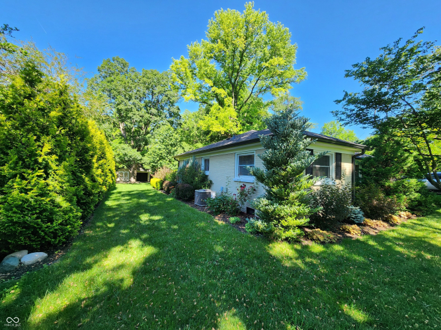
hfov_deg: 106.2
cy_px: 165
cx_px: 220
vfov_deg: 89.9
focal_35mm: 13
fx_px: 166
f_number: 2.2
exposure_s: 1/364
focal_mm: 2.2
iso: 50
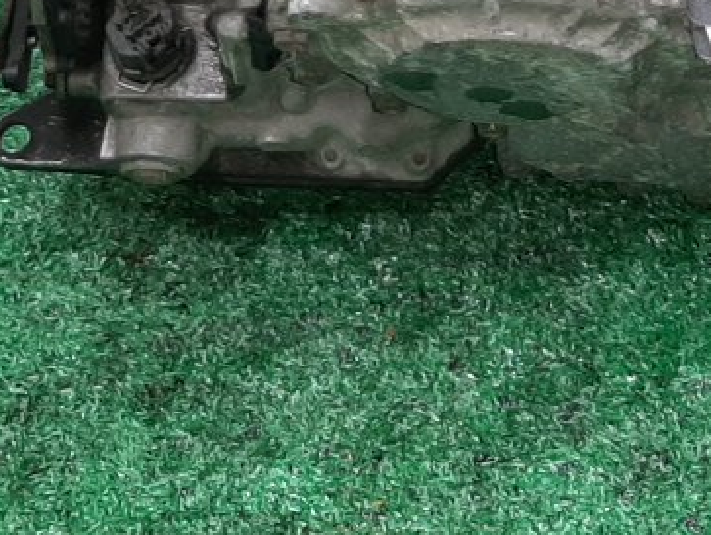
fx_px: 2118
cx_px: 490
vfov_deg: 13.0
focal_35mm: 103
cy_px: -429
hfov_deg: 19.0
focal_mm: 3.93
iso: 103
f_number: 1.7
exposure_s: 1/50
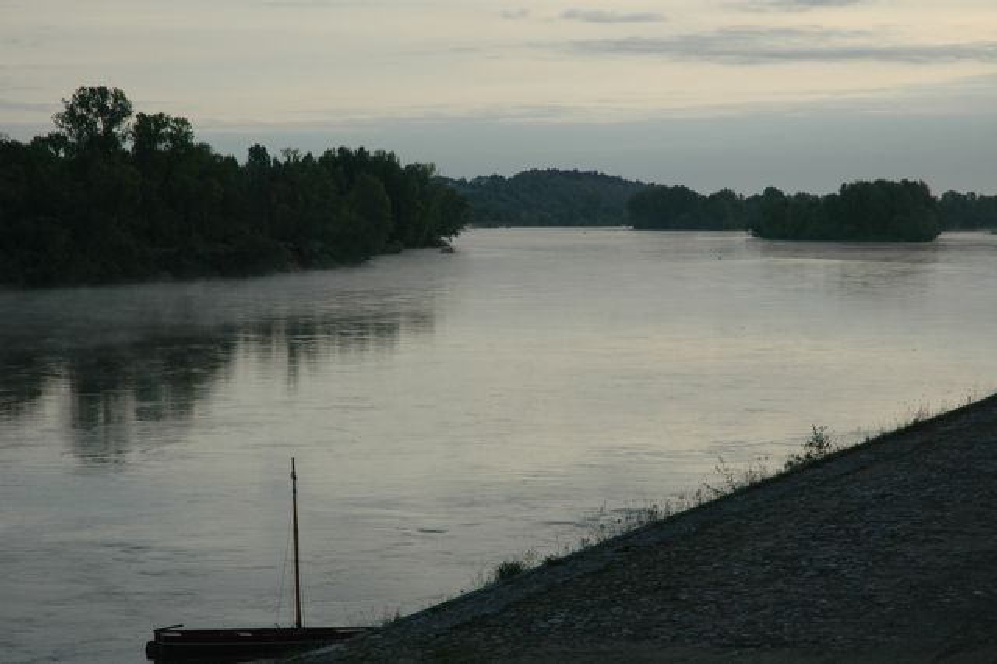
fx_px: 2906
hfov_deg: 19.5
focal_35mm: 105
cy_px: 332
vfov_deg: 13.0
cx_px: 498
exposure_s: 1/320
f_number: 9
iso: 200
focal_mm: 70
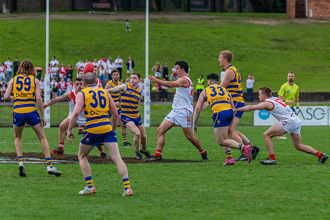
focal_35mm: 250
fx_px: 2289
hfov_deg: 8.2
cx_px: 187
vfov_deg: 5.5
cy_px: 95
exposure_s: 1/1600
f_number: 6.3
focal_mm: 220
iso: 800
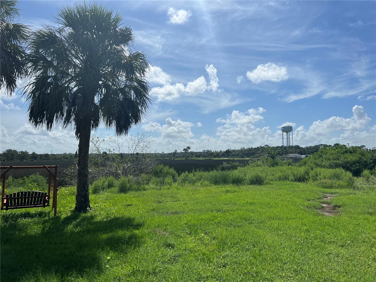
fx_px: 282
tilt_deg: +3.3
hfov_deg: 67.3
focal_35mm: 26
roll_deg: +0.9
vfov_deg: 53.1
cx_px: 188
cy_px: 141
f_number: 1.5
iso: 50
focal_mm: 5.7
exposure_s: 1/11364
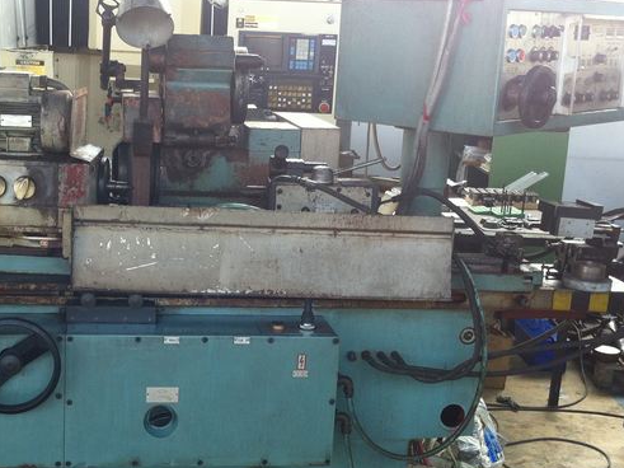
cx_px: 200
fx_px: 1027
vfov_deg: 25.6
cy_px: 252
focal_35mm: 57
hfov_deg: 33.4
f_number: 2.8
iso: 80
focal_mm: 3.85
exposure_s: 1/40
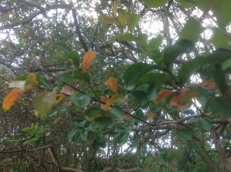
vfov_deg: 40.6
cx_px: 116
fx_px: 233
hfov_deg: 52.7
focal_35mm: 35
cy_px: 86
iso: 50
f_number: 2.4
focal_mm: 4.28
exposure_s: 1/312
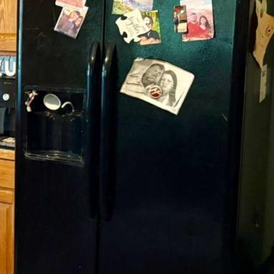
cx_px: -86
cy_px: 99
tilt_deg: -6.0
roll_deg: -0.3
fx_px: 645
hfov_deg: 21.6
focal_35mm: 72
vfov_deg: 23.9
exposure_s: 1/30
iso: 640
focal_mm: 5.96
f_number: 1.6
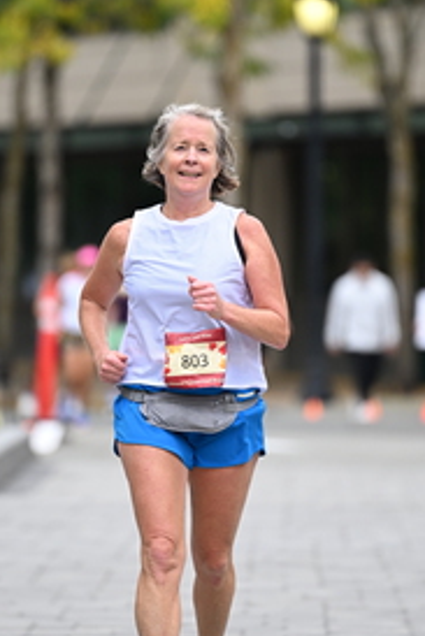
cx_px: 210
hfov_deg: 3.4
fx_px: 7092
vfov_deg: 5.1
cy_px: 283
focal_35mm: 401
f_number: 2.8
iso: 640
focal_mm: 200
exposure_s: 1/2500
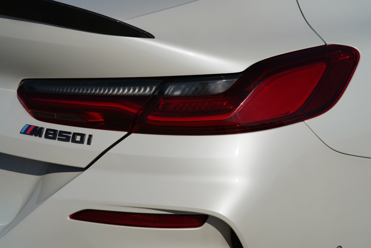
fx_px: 877
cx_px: 186
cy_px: 124
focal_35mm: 85
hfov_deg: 23.9
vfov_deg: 16.1
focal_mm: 85
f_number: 4.5
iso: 100
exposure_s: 1/2500
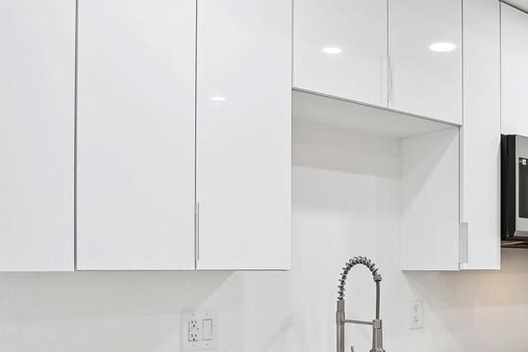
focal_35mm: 42
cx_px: 369
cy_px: 256
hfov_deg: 45.4
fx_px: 616
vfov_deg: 31.4
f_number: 8
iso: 800
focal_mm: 16
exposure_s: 1/40
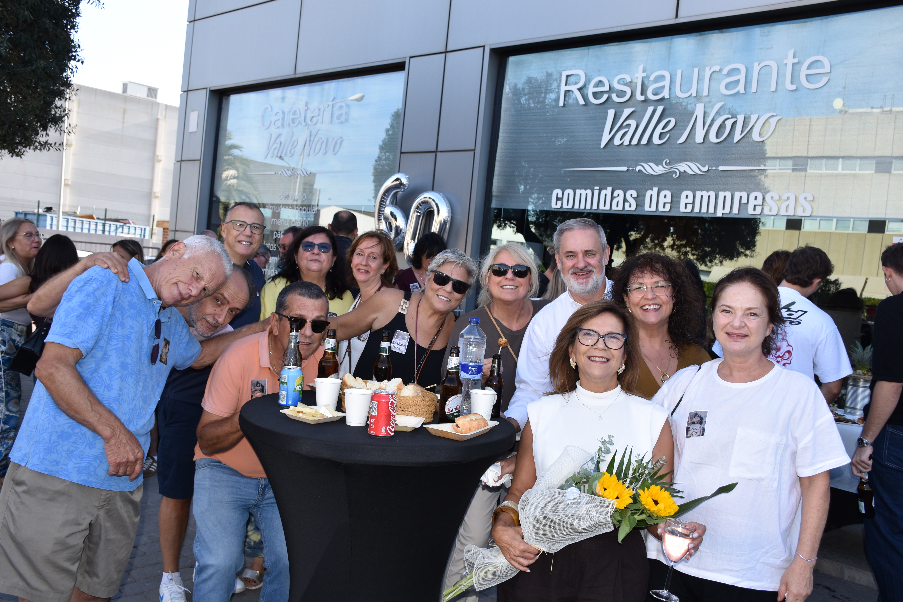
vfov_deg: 40.0
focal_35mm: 33
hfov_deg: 57.2
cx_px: 452
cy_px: 301
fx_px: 828
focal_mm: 22
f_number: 5.6
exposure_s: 1/125
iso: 100
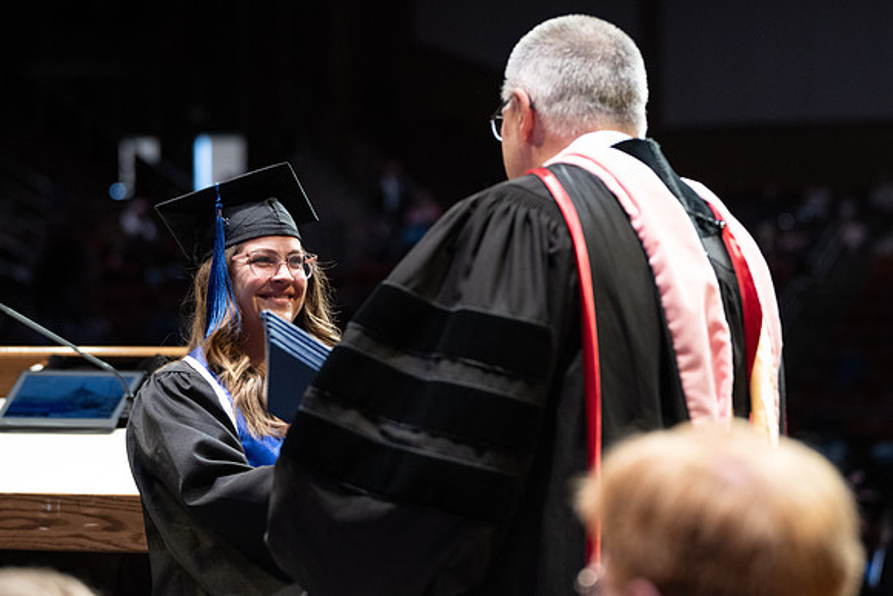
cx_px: 476
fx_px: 2891
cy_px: 276
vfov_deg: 11.8
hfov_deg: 17.6
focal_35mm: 117
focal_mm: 96
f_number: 3.2
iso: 2500
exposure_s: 1/400
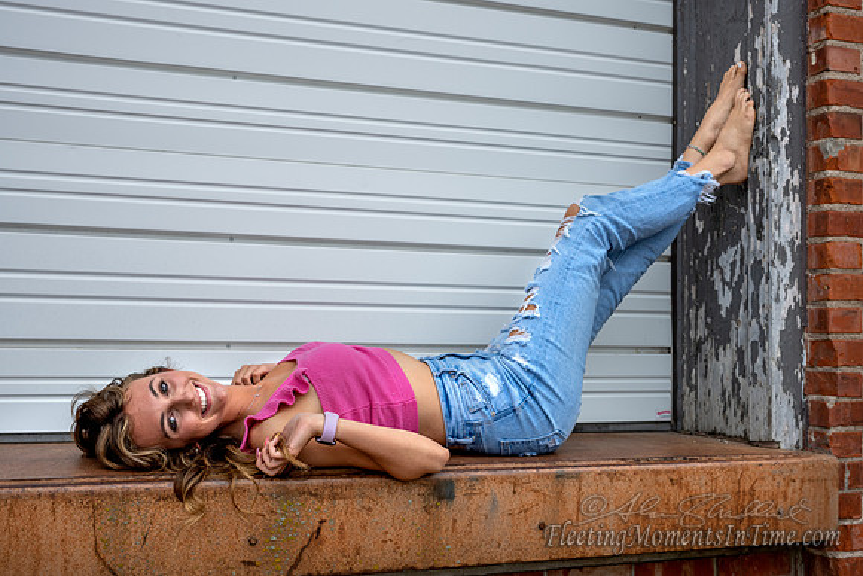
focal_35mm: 40
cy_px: 288
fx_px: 959
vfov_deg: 33.4
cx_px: 432
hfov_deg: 48.4
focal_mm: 40
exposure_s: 1/160
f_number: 6.3
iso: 250
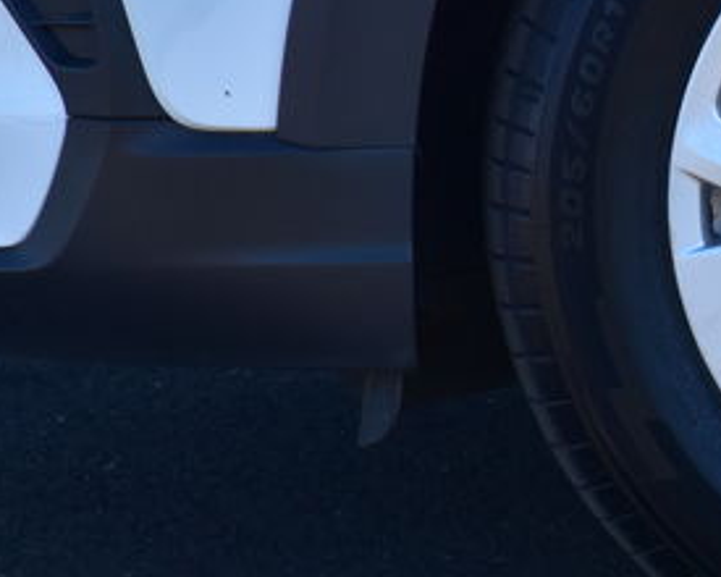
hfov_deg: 4.0
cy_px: 109
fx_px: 10386
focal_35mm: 487
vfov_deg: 3.2
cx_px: 1127
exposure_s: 1/200
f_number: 10
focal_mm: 95
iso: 400
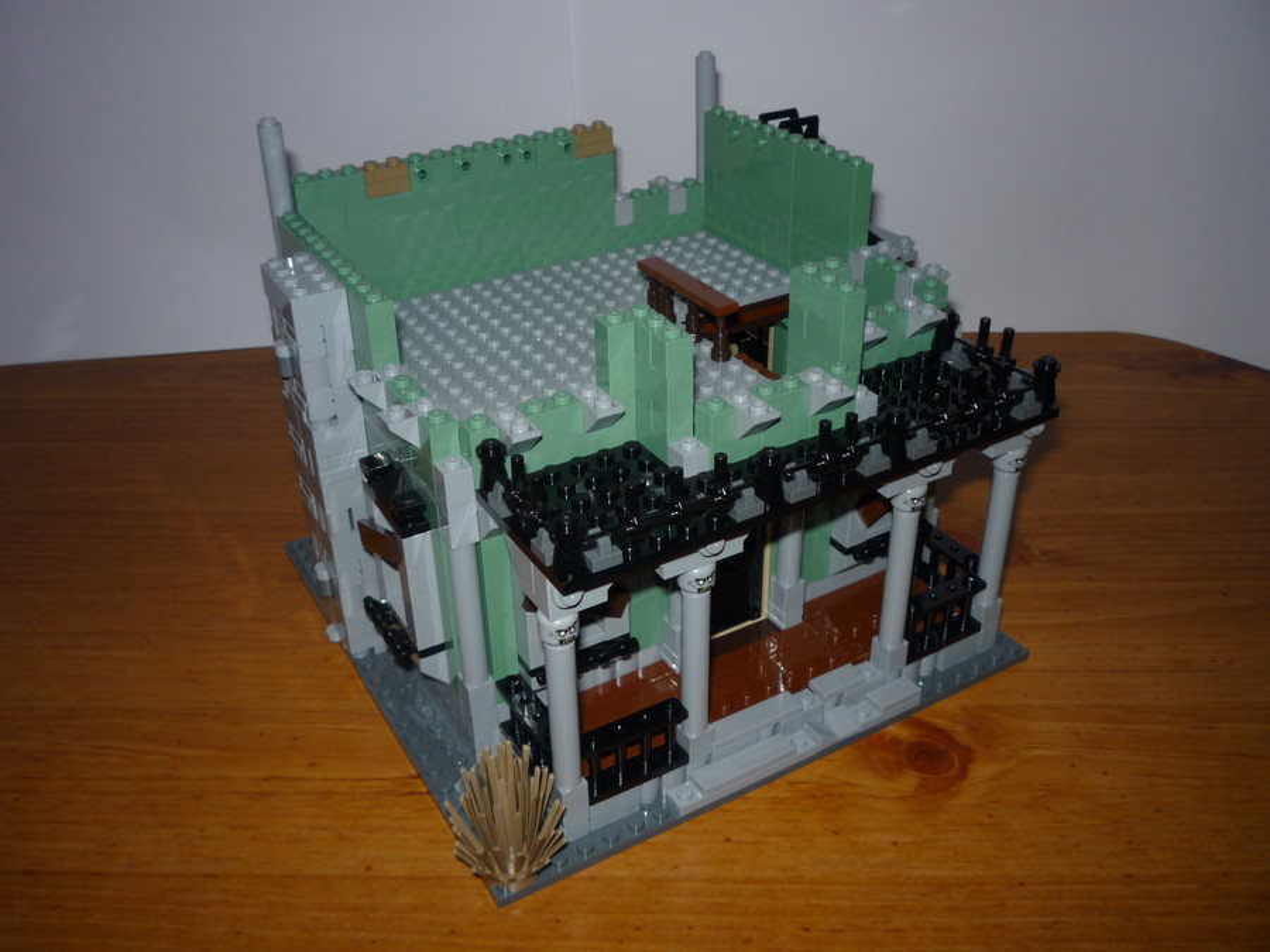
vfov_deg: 44.2
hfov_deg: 56.8
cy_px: 476
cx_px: 635
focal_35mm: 32
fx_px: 1174
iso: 100
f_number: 4
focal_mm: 5.2
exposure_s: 1/30
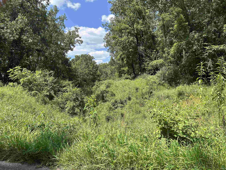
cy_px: 85
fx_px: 170
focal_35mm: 26
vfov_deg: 53.1
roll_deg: +2.9
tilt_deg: -0.4
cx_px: 113
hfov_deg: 67.3
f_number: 1.5
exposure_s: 1/2008
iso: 50
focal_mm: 5.7
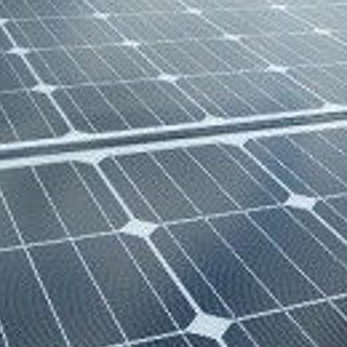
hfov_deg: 22.0
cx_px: 342
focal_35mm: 76
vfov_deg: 22.6
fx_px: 862
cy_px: 99
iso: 50
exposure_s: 1/400
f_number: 4.2
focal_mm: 5
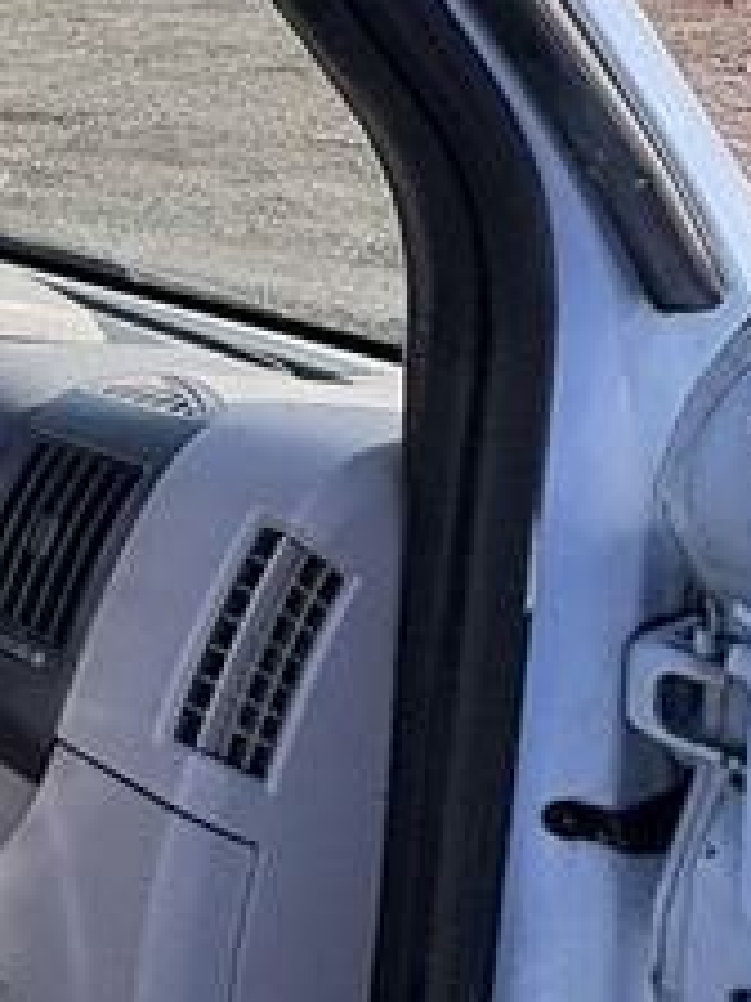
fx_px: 1620
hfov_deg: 18.3
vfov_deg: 33.1
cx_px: -720
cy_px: 161
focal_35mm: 56
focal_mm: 2.22
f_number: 2.2
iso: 40
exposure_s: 1/320
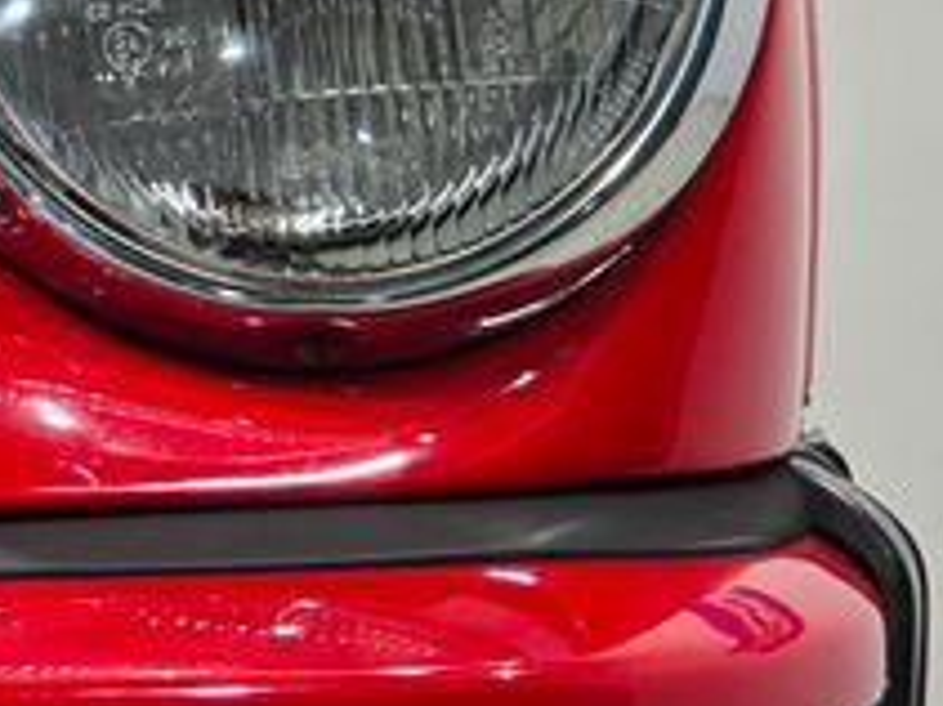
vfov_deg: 4.3
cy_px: 192
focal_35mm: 349
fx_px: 9502
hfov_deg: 5.7
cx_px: -197
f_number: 3.4
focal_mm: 18.6
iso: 200
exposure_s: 1/120
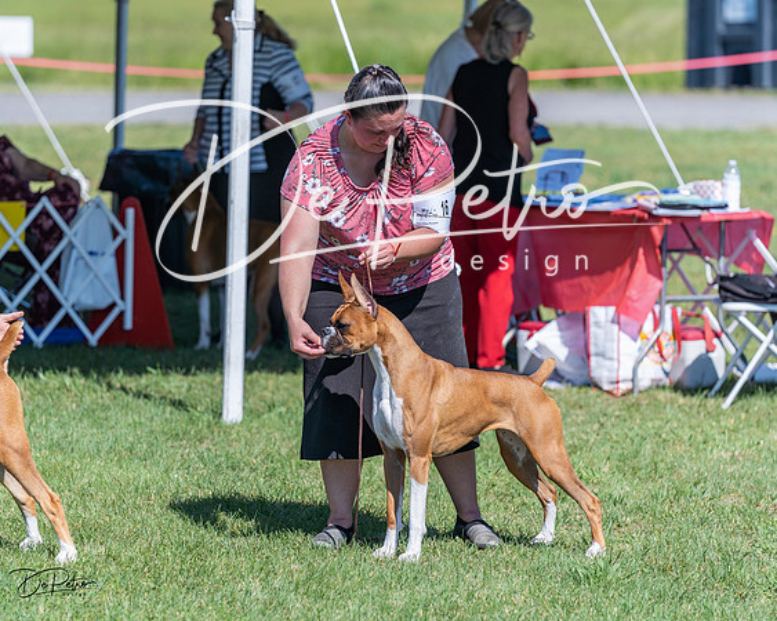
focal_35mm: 218
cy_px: 310
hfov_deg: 8.8
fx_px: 5022
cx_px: 388
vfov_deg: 7.1
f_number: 4
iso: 100
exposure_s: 1/1000
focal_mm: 194
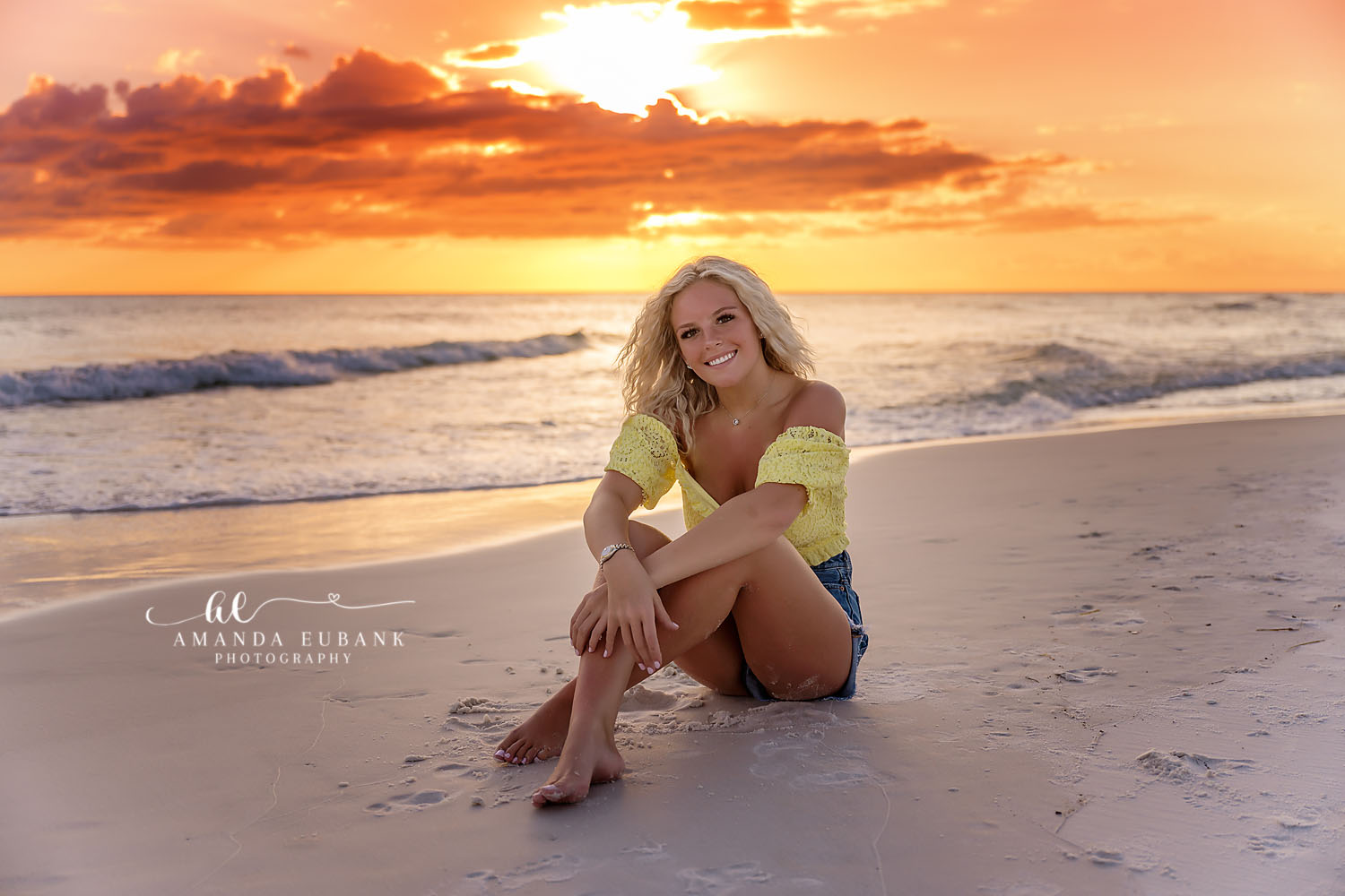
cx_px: 672
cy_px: 448
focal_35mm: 38
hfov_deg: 50.7
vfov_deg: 35.1
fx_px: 1420
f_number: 2.8
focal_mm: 38
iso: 160
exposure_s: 1/4000
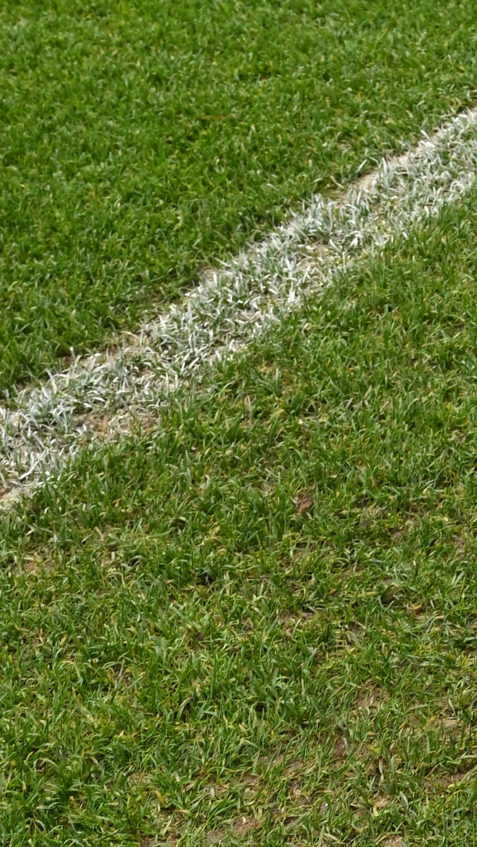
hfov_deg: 8.2
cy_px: -688
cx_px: 730
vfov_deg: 13.4
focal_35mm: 144
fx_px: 3245
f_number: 6.3
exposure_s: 1/200
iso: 500
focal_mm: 30.5
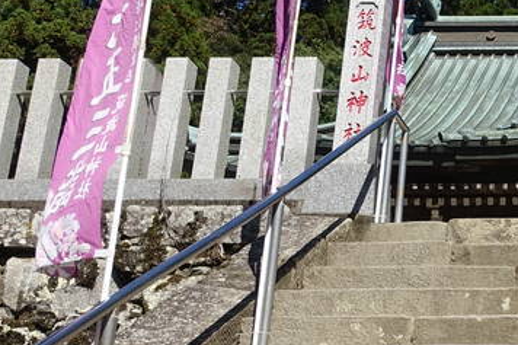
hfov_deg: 21.9
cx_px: 720
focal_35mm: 81
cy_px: 242
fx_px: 1165
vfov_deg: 16.8
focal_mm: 8.8
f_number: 5.6
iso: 125
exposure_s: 1/500
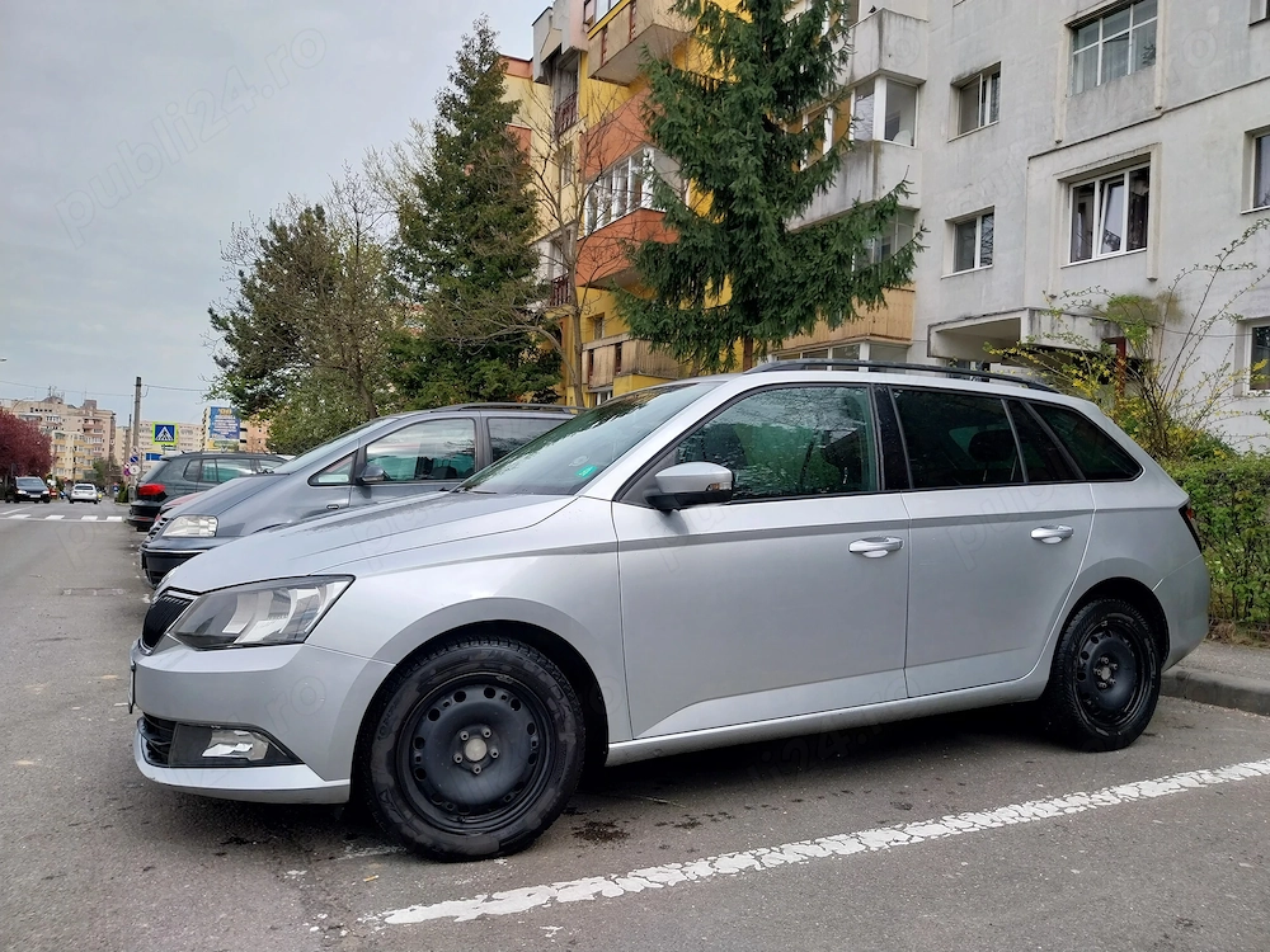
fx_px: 954
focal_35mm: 26
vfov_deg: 53.1
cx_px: 635
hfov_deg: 67.3
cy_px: 476
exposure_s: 1/787
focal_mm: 4
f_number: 1.8
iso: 25
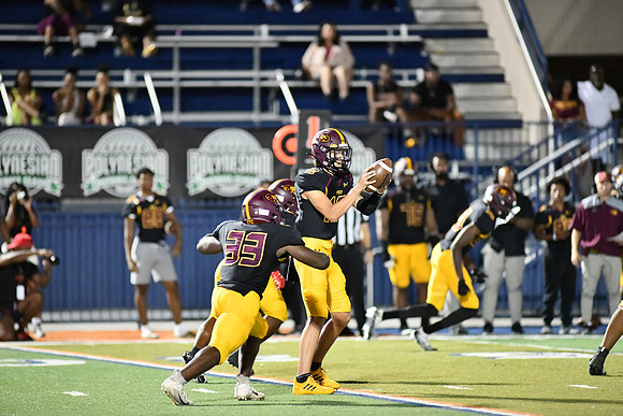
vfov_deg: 4.6
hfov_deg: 6.9
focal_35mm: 300
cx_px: 312
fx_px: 5193
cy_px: 208
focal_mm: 300
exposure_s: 1/1000
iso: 10000
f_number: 2.8
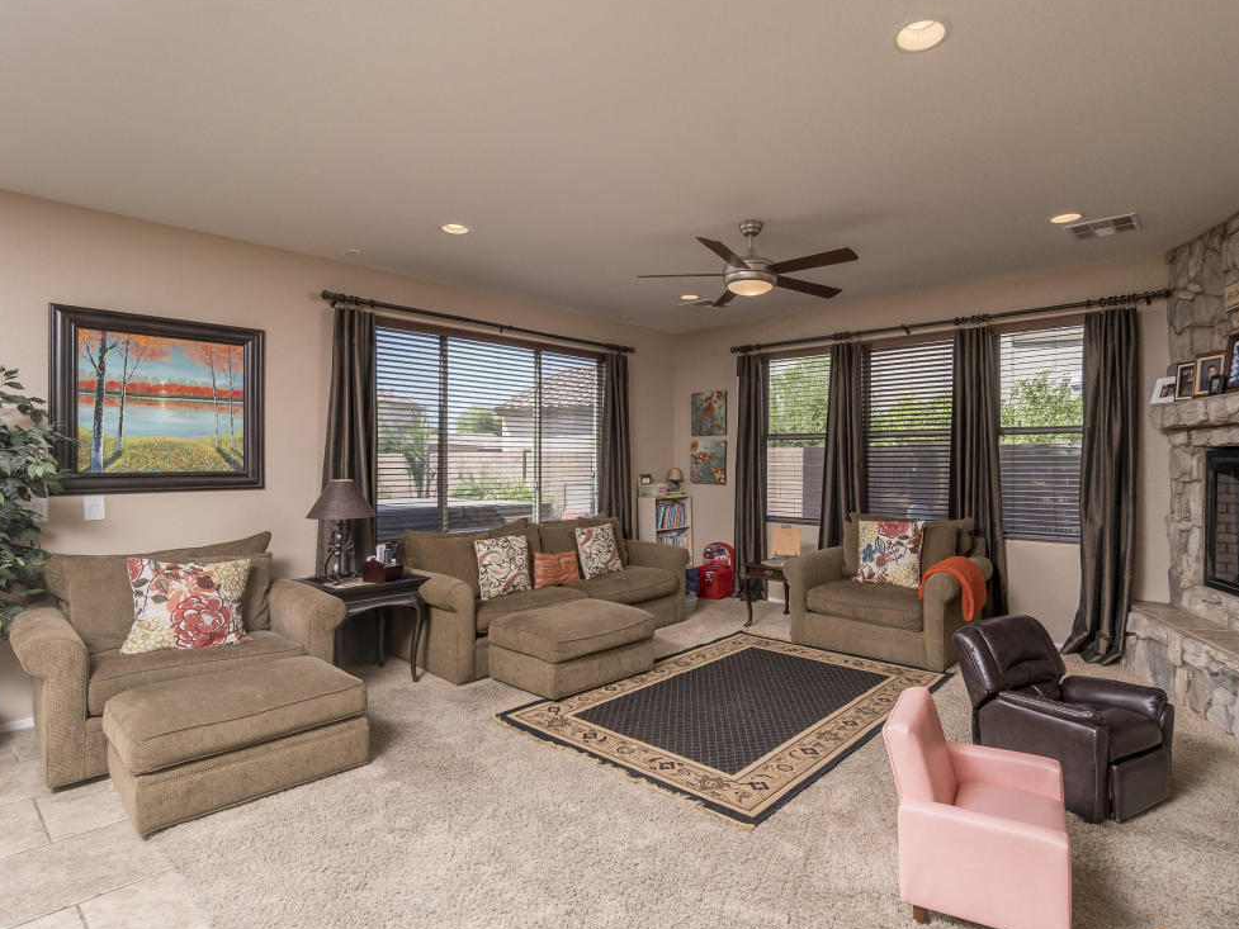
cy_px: 468
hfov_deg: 90.8
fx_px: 609
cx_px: 679
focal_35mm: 17
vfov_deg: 74.7
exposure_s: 1/200
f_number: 8
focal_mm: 10
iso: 400
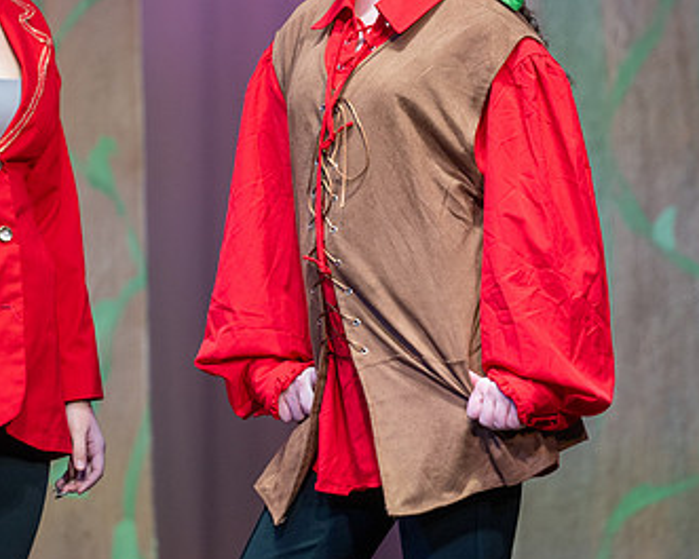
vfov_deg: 5.4
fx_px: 5960
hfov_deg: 6.7
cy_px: 204
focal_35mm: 288
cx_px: 298
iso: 360
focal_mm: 140
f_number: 2.8
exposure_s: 1/320
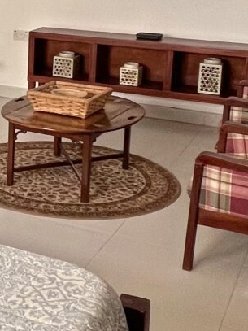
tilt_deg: -9.9
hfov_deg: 19.9
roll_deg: -0.7
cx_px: -55
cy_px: 64
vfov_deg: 27.6
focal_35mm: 69
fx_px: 659
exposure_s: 1/99
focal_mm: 1.57
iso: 160
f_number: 1.8
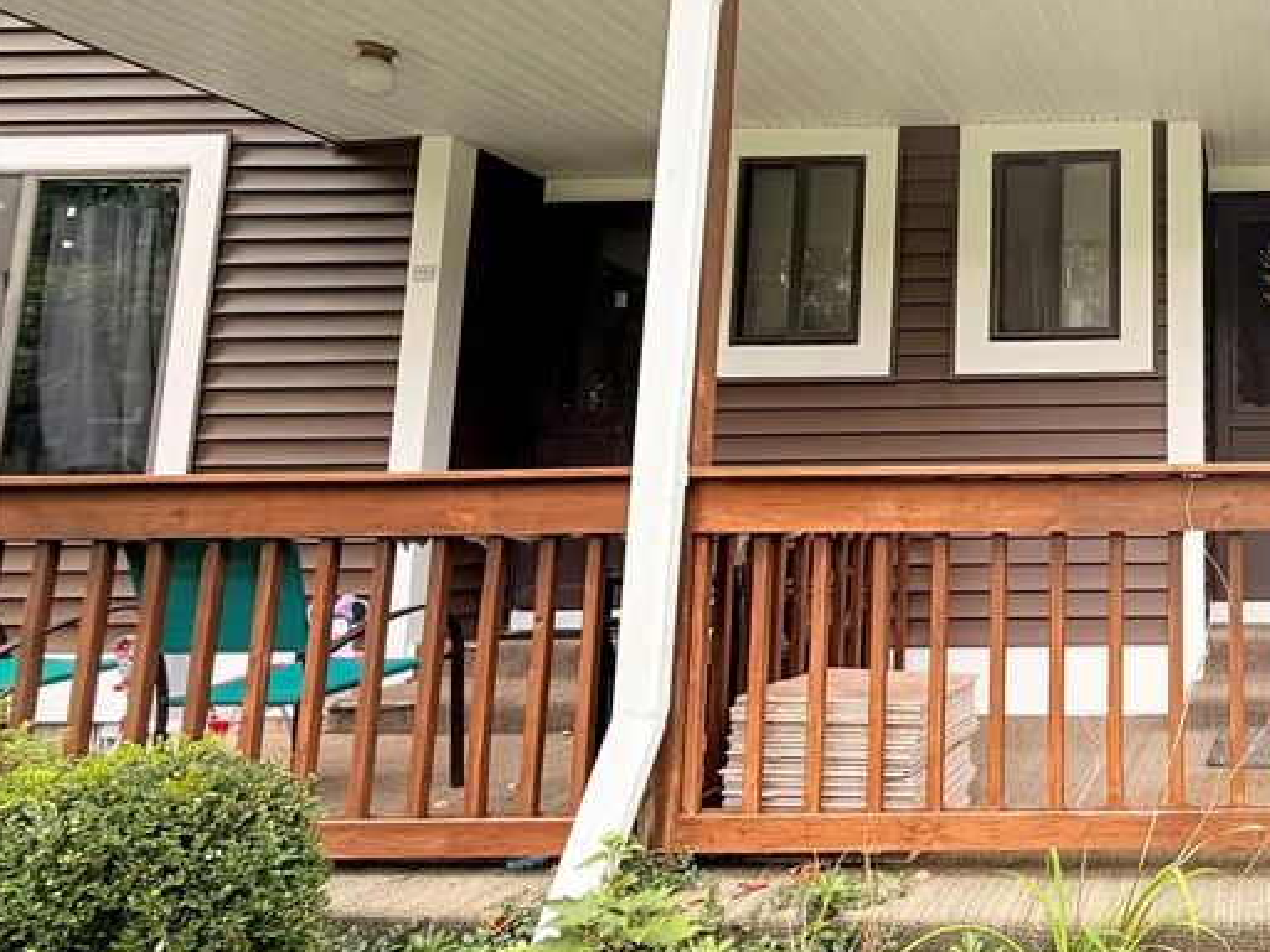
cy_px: 387
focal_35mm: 28
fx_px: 1027
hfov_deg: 51.4
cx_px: 1258
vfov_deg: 49.5
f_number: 2.2
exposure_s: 1/126
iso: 40
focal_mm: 2.22
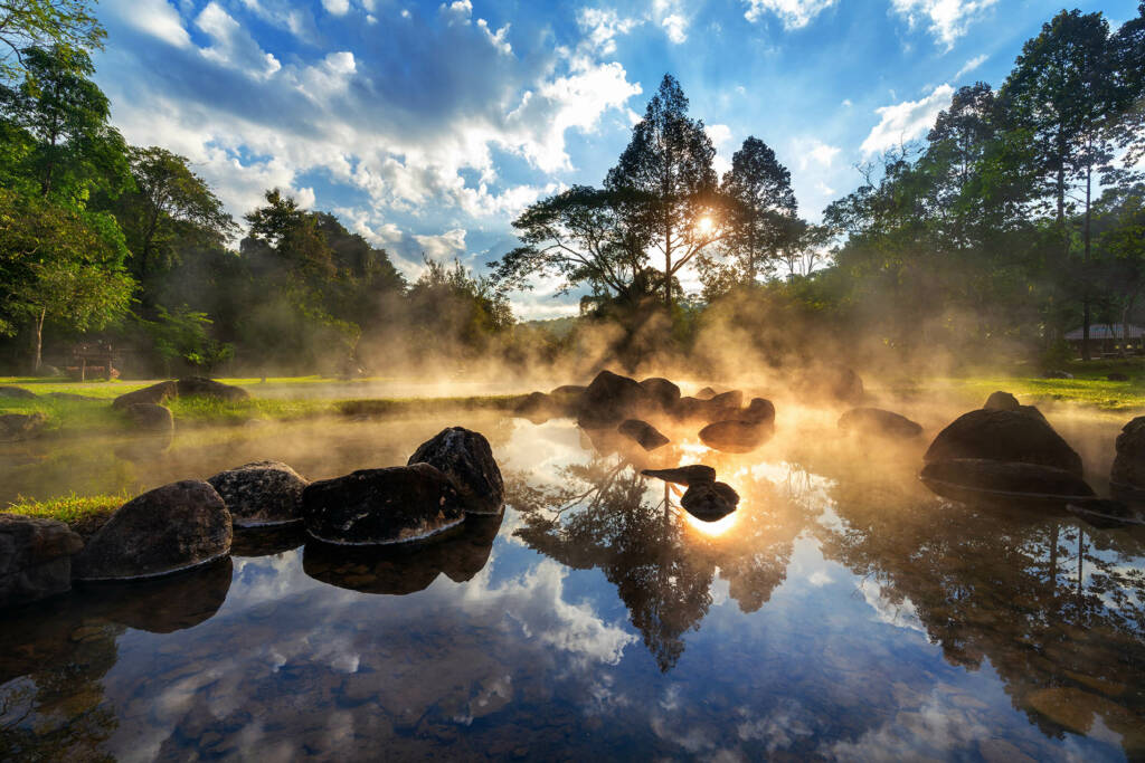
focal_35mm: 16
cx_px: 572
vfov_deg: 73.8
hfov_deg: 96.7
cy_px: 382
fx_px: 509
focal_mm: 16
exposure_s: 1/40
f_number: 16
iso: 50
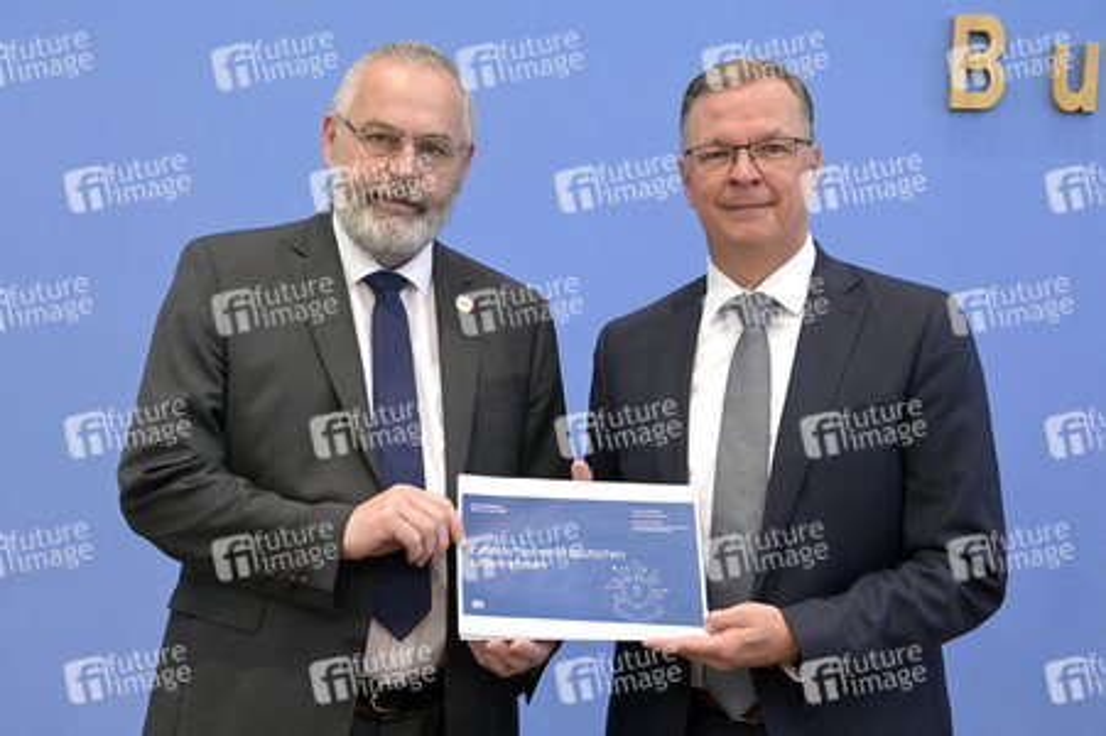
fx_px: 1474
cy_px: 368
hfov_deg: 41.1
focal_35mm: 48
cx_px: 553
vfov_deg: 28.0
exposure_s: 1/400
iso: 4000
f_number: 5.6
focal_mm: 48
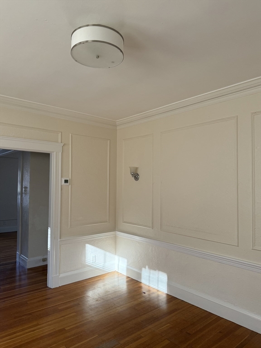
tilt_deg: +4.8
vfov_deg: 71.6
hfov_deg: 56.8
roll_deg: -0.7
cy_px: 174
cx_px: 130
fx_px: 241
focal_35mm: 24
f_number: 1.78
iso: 125
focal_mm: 6.76
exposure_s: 1/226
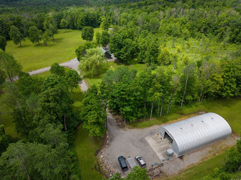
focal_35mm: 25
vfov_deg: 54.9
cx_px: 121
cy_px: 91
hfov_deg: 69.4
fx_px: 174
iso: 100
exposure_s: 1/80
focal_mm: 8.67
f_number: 1.8
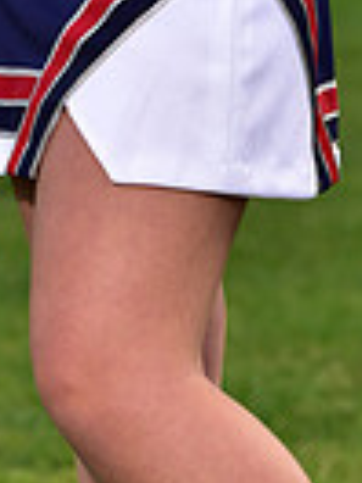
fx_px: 6595
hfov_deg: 3.1
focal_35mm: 473
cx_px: 181
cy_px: -523
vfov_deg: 4.1
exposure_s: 1/250
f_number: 5
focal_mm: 112
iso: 160
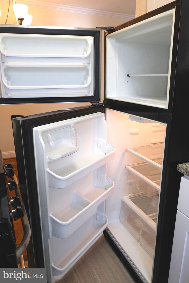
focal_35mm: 27
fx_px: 213
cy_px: 142
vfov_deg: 67.4
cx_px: 94
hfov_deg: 47.9
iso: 800
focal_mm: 18
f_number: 6.4
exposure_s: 1/60
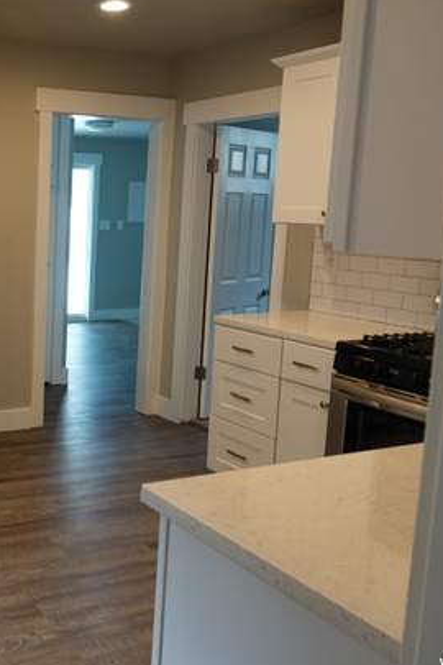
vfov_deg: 50.7
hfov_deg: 31.5
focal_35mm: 38
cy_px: 319
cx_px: -33
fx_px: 701
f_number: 2.4
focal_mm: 8.8
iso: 100
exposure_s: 1/40
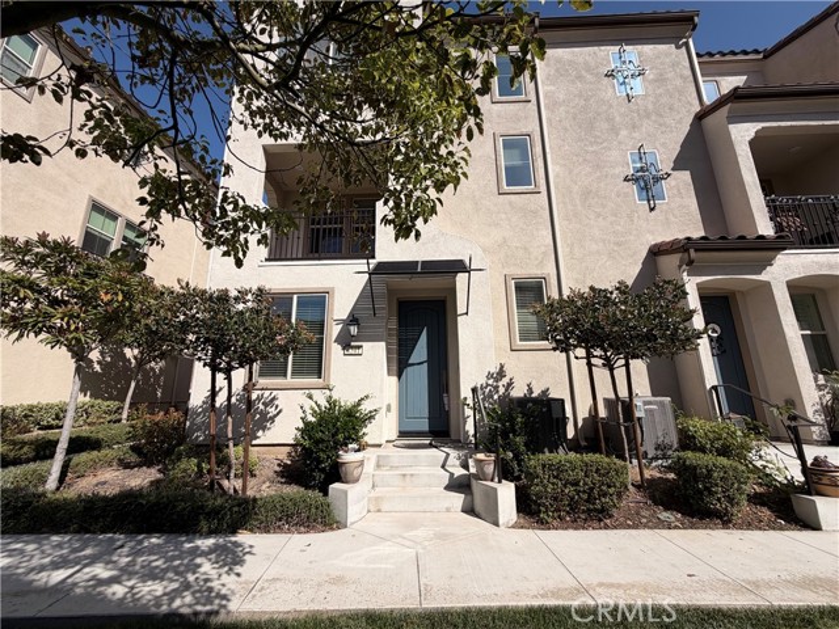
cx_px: 420
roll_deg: +0.1
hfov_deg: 102.1
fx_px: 339
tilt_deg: +13.6
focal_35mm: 14
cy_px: 314
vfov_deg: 85.7
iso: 20
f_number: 2.2
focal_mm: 2.22
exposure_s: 1/1105
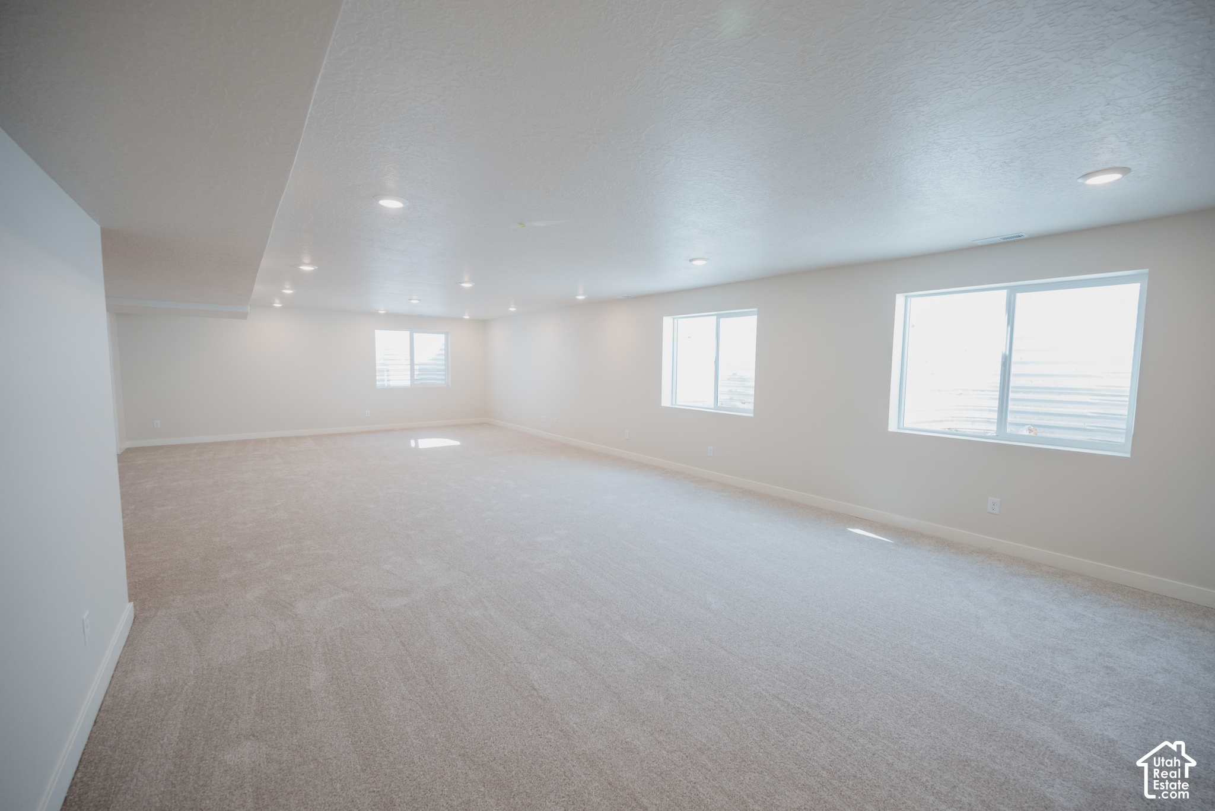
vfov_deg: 78.9
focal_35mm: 15
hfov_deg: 101.9
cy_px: 405
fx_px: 492
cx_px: 614
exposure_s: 1/160
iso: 800
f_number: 4
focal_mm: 14
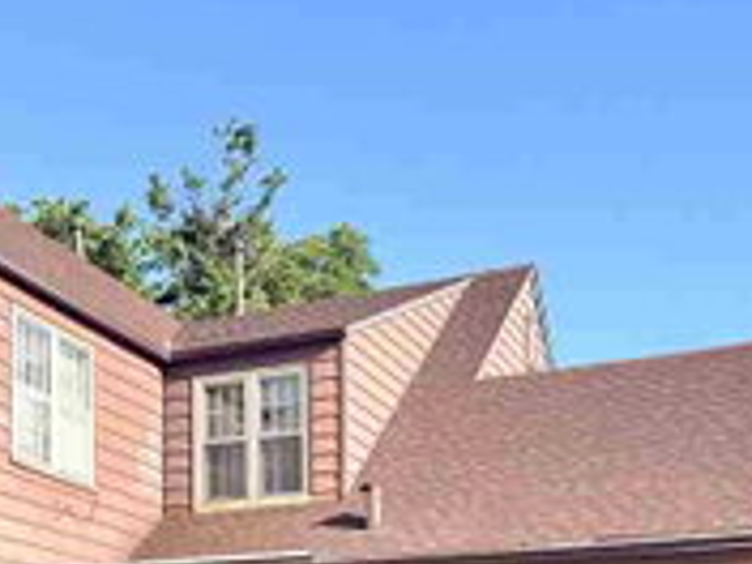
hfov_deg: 27.5
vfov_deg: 20.0
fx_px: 1521
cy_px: 632
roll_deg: +1.3
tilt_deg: +5.3
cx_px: 231
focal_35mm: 70
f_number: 1.78
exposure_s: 1/2703
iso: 80
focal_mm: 6.76
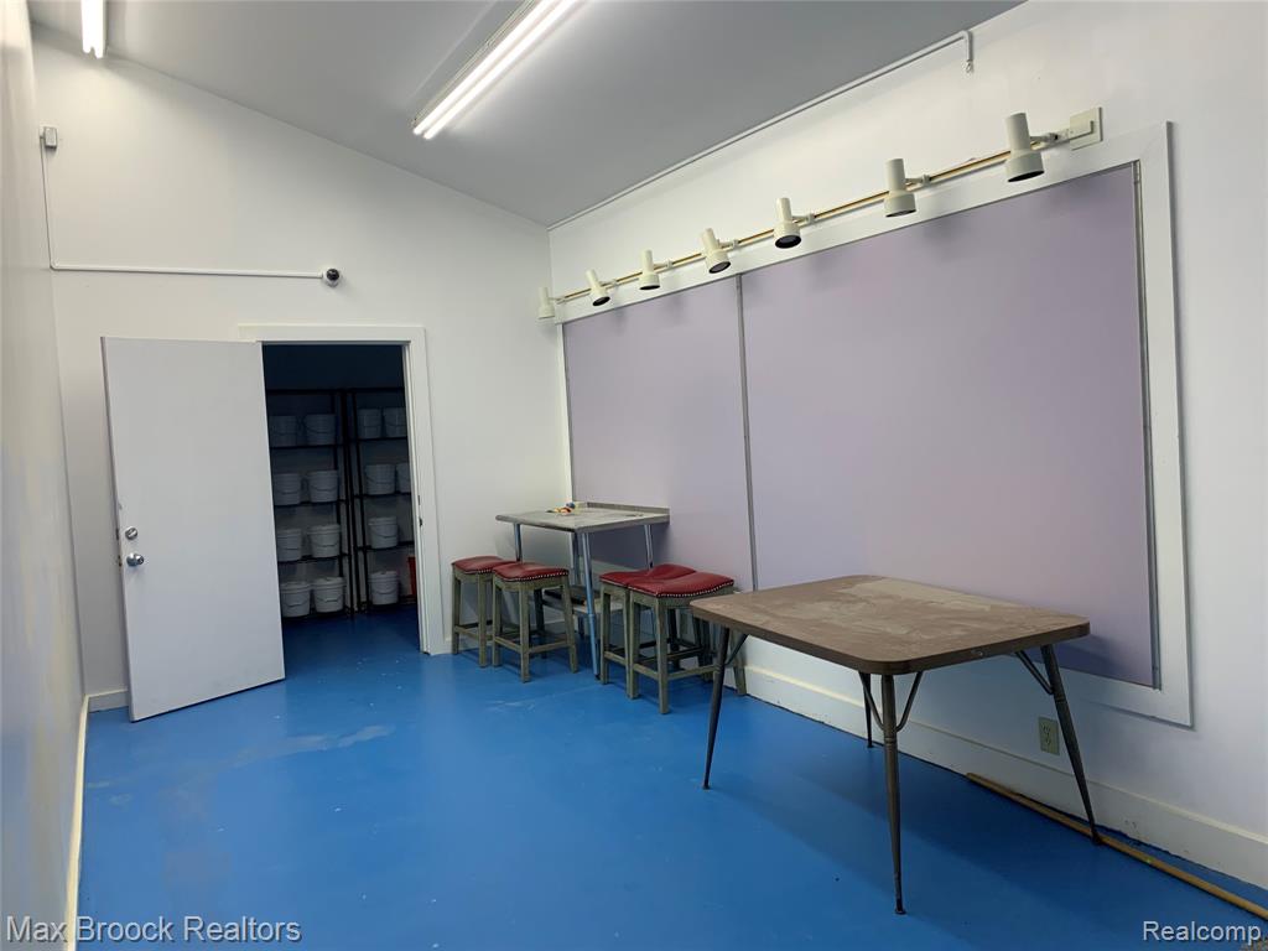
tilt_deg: -3.6
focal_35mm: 26
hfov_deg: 67.3
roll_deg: +3.9
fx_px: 952
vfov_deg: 53.1
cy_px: 476
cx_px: 634
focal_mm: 4.25
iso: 64
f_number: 1.8
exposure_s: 1/120
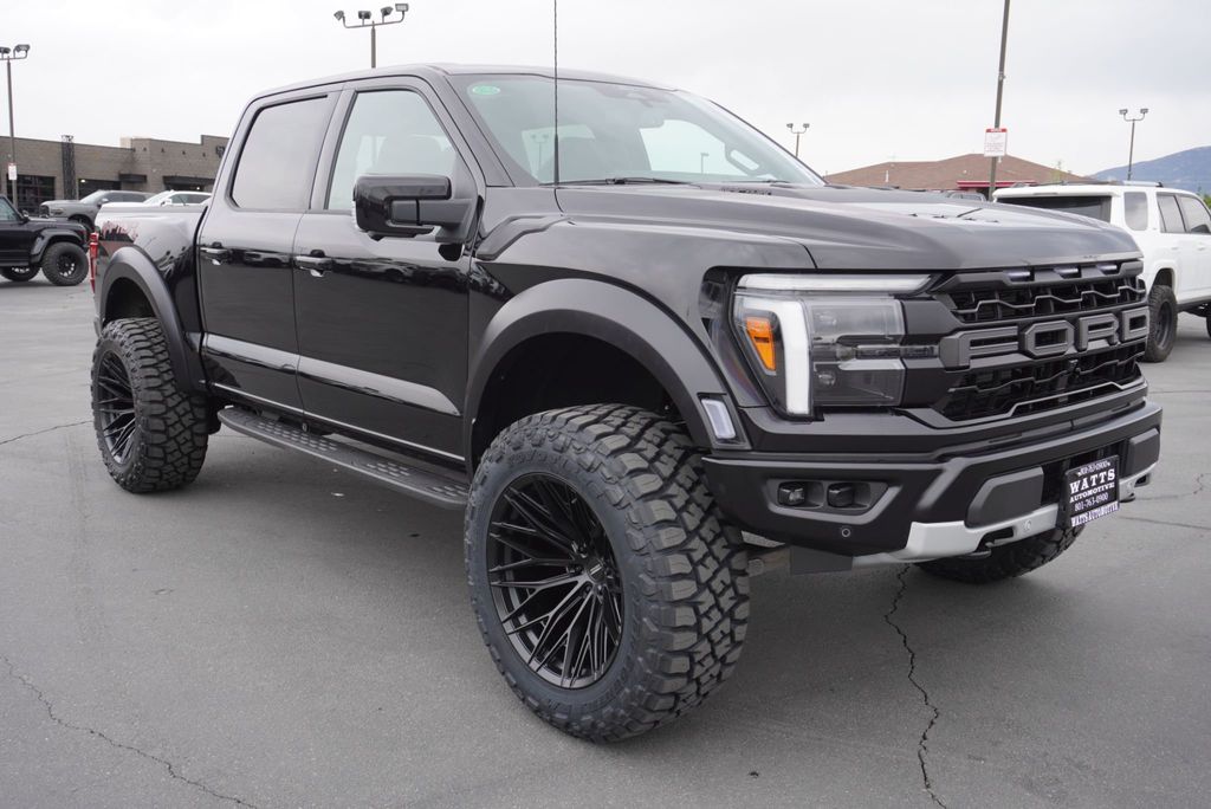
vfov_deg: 41.8
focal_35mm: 32
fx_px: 1060
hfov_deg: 59.5
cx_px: 606
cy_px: 404
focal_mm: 21
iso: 100
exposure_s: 1/160
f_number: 6.3
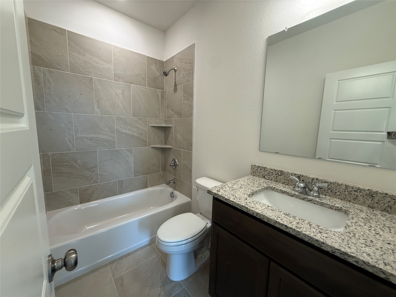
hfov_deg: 102.1
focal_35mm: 14
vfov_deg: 85.7
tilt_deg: -8.0
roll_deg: -1.8
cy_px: 148
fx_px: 160
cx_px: 198
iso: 200
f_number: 2.2
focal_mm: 2.22
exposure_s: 1/120
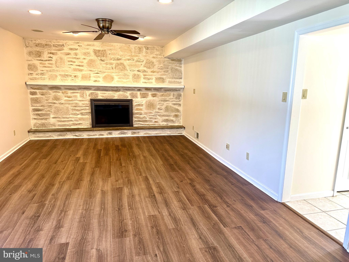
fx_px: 242
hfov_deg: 71.6
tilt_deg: -10.2
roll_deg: -0.5
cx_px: 174
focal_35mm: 24
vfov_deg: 56.8
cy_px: 131
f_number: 1.78
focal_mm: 6.86
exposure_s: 1/120
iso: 160
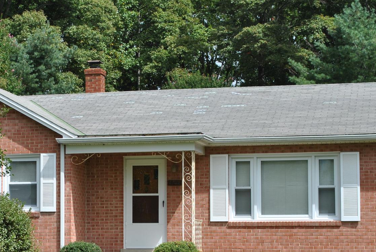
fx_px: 1087
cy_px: 164
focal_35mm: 104
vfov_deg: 13.2
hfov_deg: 19.5
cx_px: 98
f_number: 7.1
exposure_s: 1/200
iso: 100
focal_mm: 38
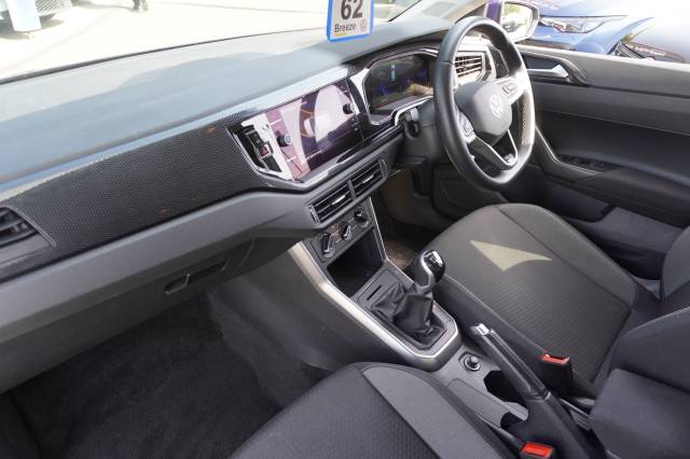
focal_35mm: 24
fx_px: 460
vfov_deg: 53.1
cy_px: 230
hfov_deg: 73.8
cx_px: 345
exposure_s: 1/60
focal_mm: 16
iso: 250
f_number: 4
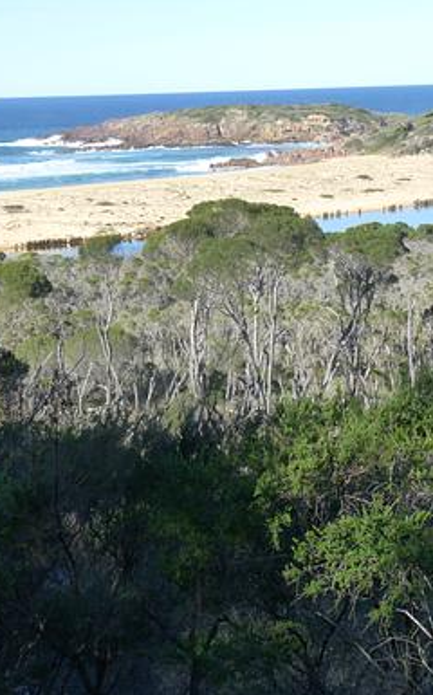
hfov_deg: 12.8
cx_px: 419
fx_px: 1911
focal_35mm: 101
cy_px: 357
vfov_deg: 20.6
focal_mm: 10.4
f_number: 5.6
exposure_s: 1/200
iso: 160
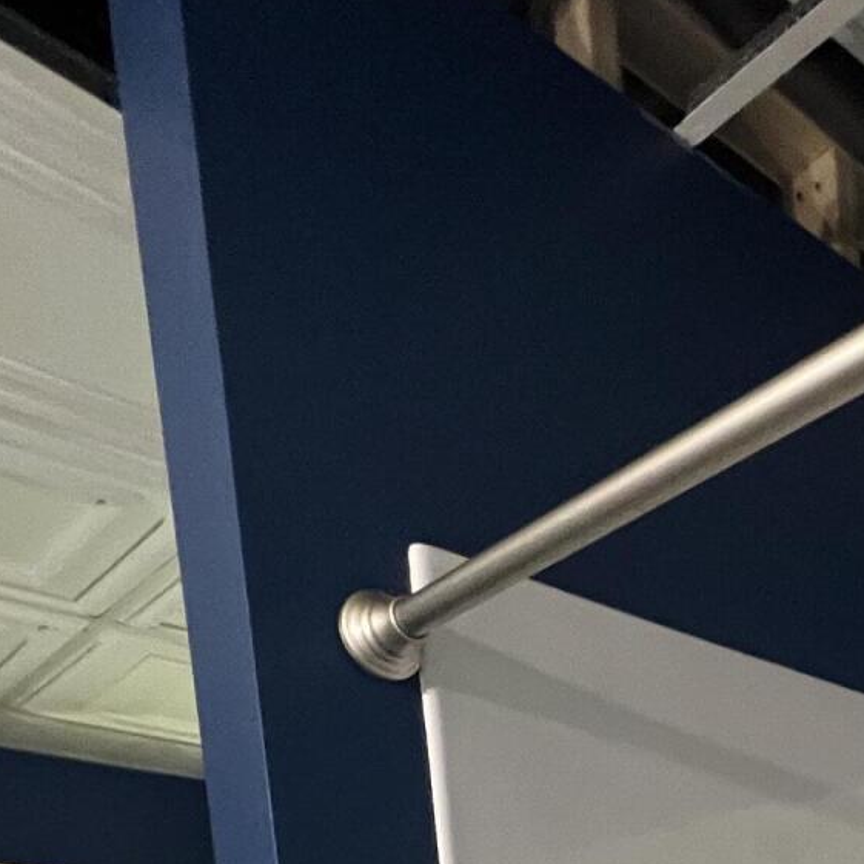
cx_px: 924
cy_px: 1303
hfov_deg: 35.6
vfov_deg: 27.6
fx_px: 1158
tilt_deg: -9.8
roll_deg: +0.8
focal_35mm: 41
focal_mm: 1.57
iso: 640
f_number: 1.8
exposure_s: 1/60
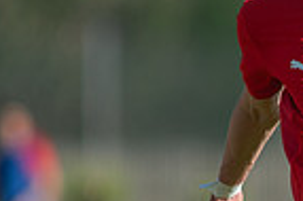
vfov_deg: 0.8
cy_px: 163
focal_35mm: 1731
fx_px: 14552
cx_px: 407
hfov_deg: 1.2
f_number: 4
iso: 320
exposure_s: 1/1600
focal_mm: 420
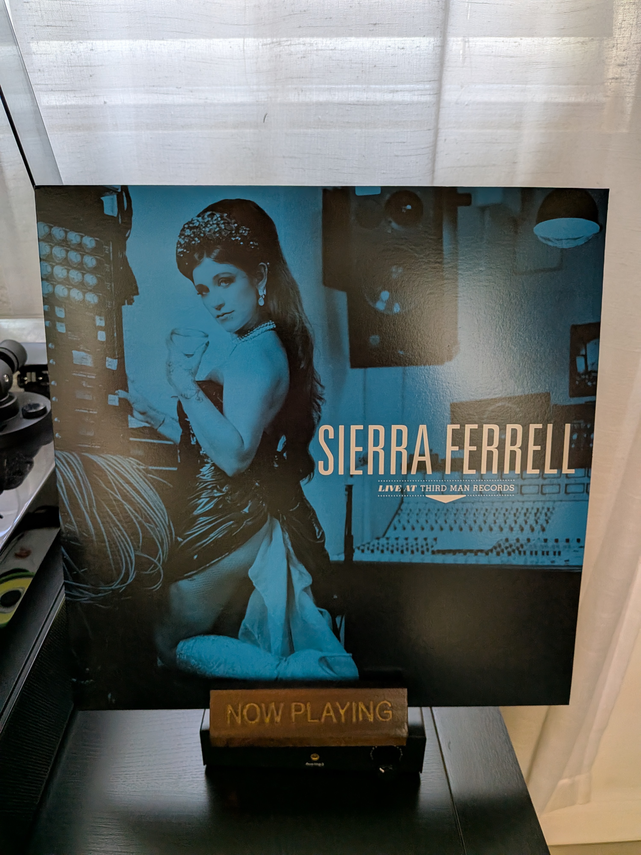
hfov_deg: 56.8
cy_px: 428
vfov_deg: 71.6
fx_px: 593
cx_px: 320
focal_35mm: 24
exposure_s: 1/60
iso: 216
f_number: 1.7
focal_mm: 4.53
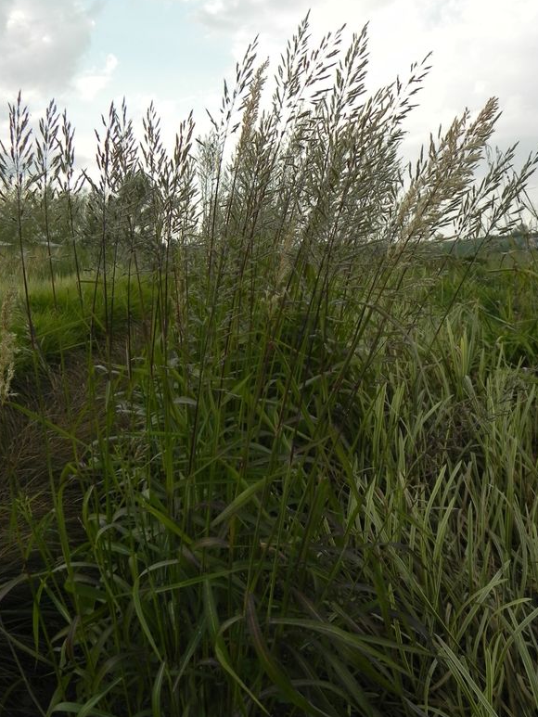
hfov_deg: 46.8
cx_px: 265
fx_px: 622
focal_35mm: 30
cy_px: 350
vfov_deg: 59.9
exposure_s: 1/800
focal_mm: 5.2
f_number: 3.2
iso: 160
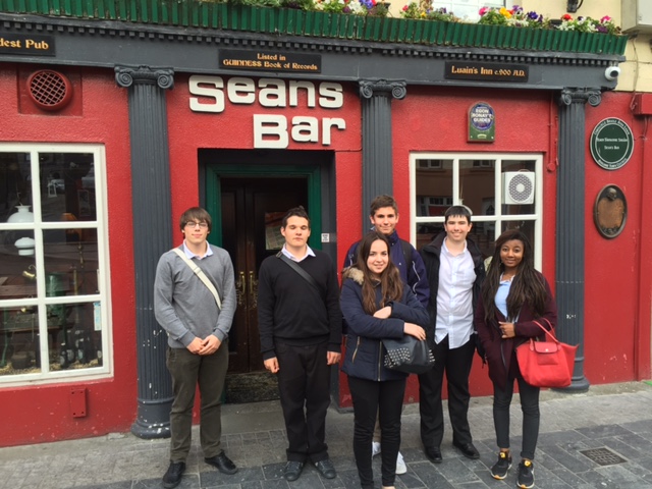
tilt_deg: -3.0
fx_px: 546
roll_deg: +0.3
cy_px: 244
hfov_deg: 61.7
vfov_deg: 48.2
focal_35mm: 29
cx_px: 326
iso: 32
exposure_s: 1/120
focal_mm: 4.15
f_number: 2.2
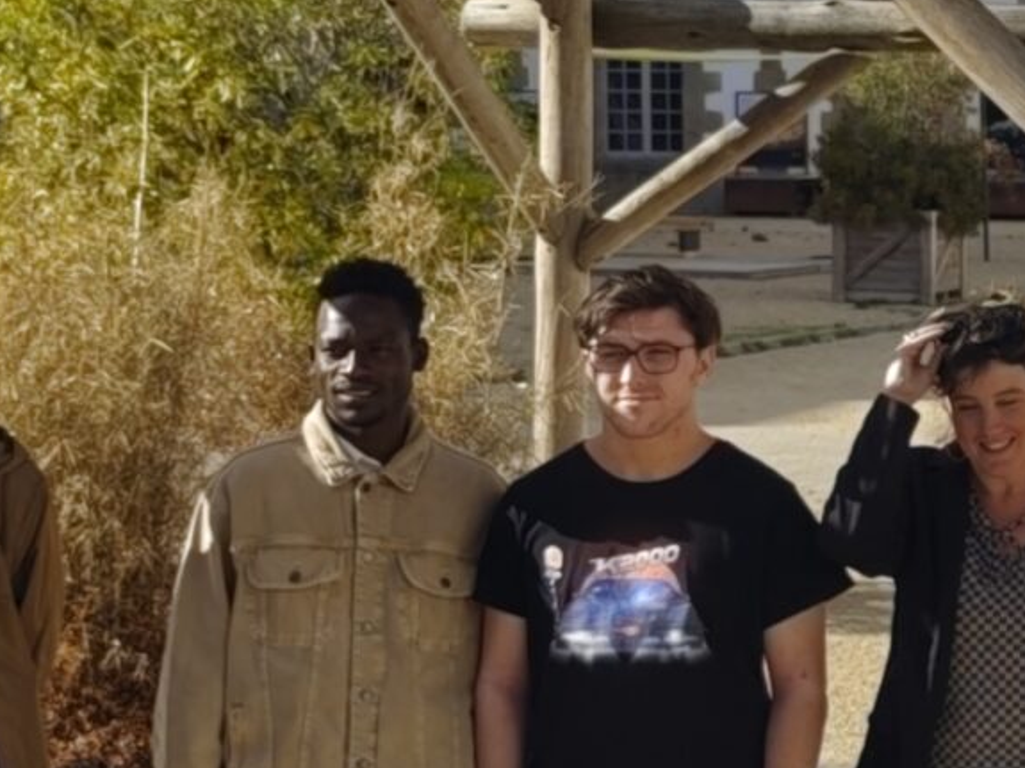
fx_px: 4352
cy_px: 388
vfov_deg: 10.1
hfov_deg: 12.7
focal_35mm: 147
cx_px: 1547
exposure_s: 1/440
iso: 50
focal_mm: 6.19
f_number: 1.65
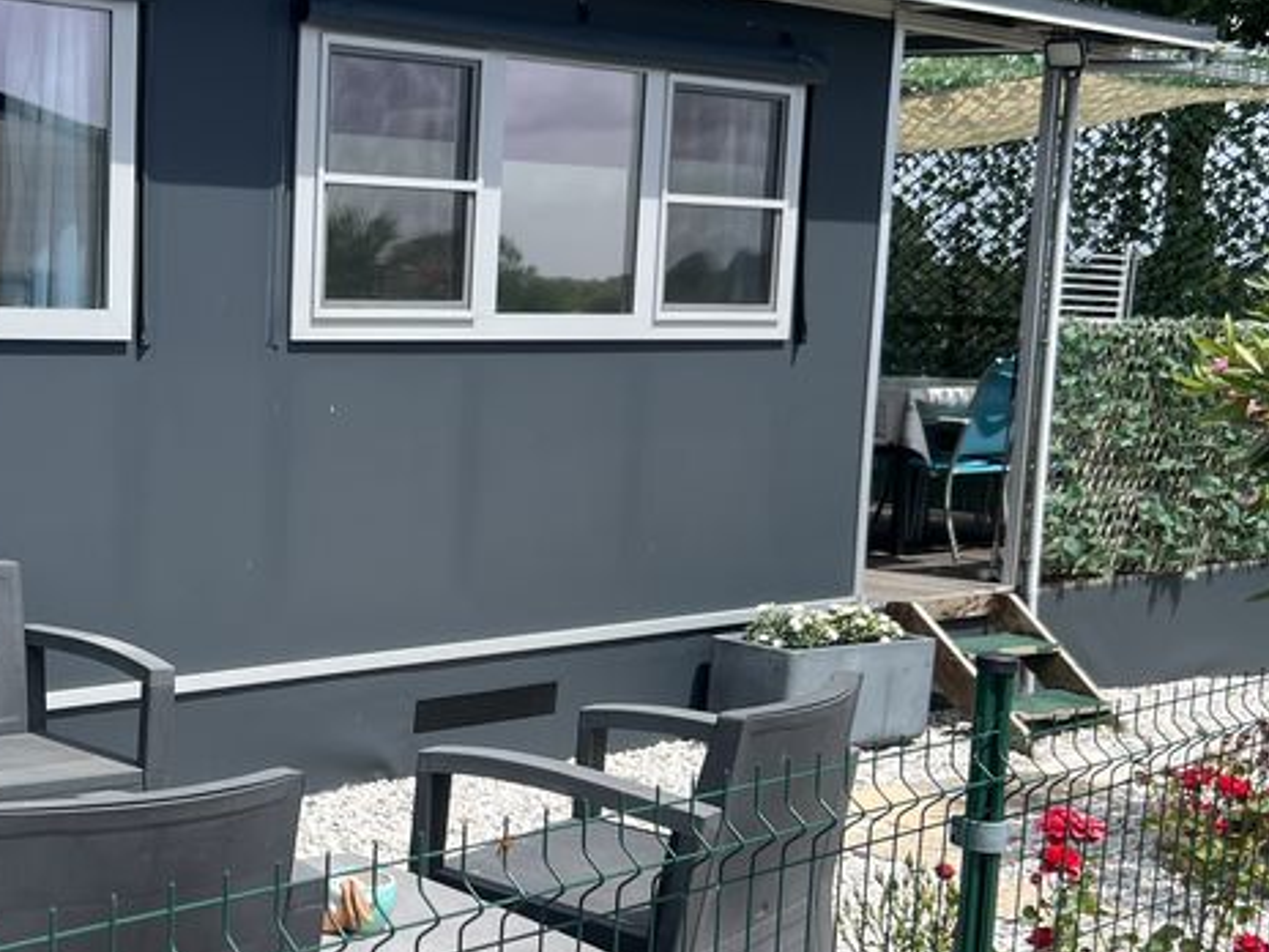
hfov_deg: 33.0
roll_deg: -2.0
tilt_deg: -8.8
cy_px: 577
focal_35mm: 56
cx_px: 189
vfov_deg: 26.0
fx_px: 2053
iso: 50
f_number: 1.5
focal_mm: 5.7
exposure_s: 1/3257
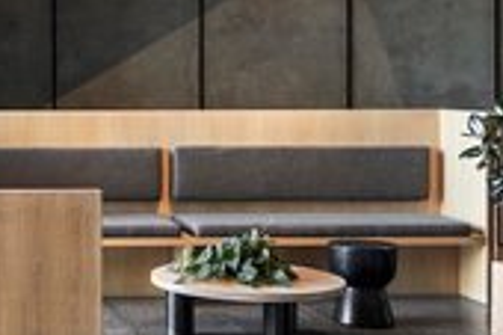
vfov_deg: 15.3
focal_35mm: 80
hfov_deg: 23.1
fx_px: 1117
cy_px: -210
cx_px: -109
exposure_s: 1/4
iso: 100
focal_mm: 17
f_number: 11
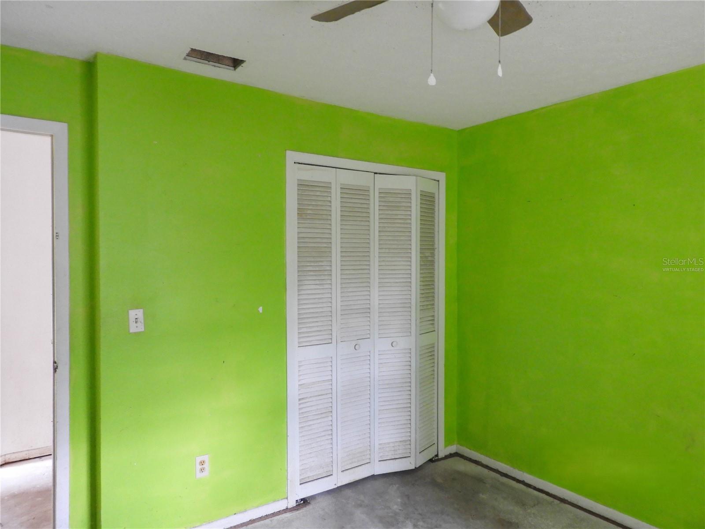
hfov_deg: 71.6
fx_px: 489
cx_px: 352
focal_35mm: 24
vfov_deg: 56.8
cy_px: 264
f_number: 3.3
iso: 450
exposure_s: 1/8
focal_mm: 4.3
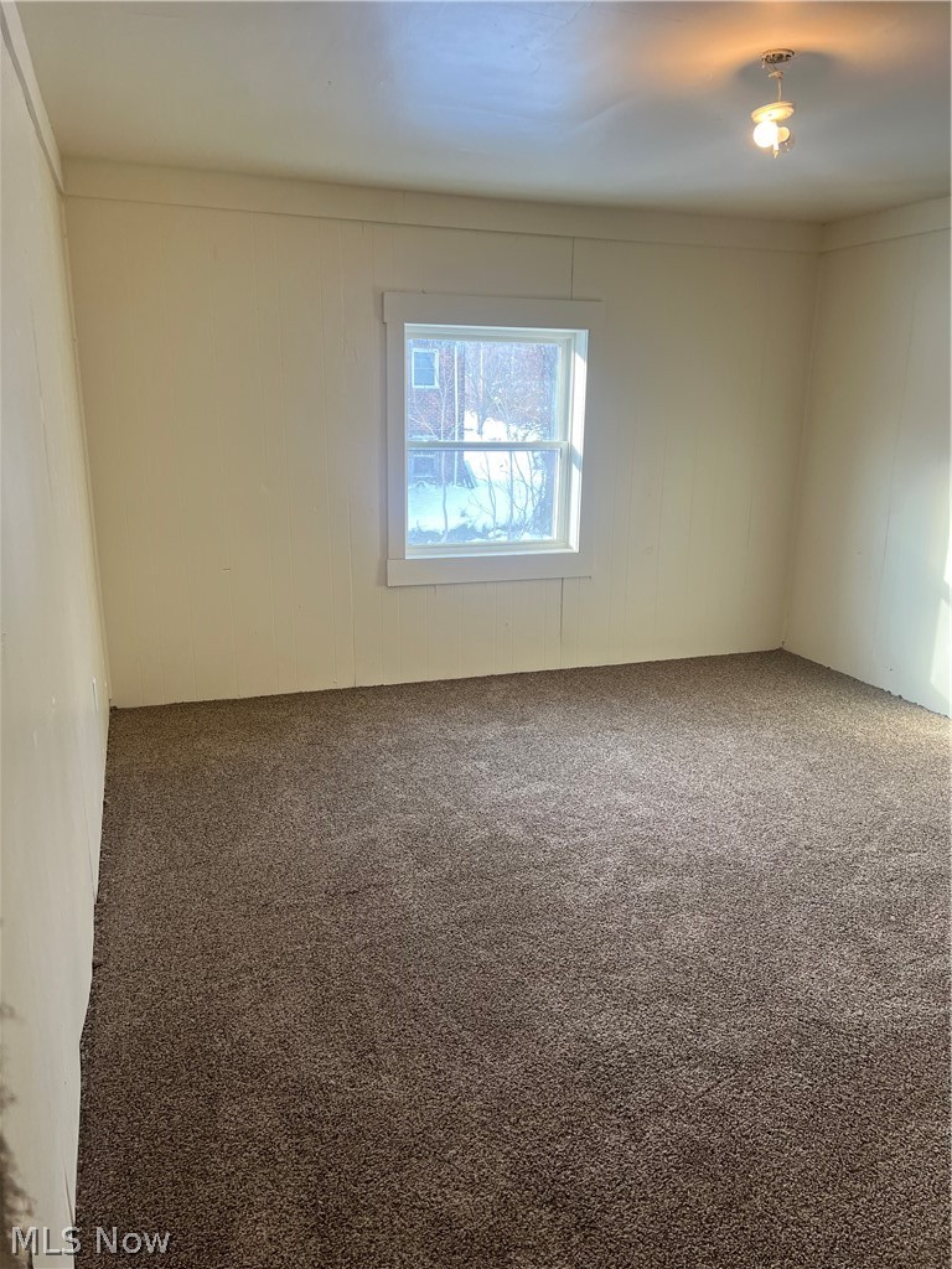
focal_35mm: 26
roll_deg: -0.7
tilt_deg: -13.5
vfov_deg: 67.3
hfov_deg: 53.1
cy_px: 634
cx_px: 476
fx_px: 953
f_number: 1.5
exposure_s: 1/120
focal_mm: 5.7
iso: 100
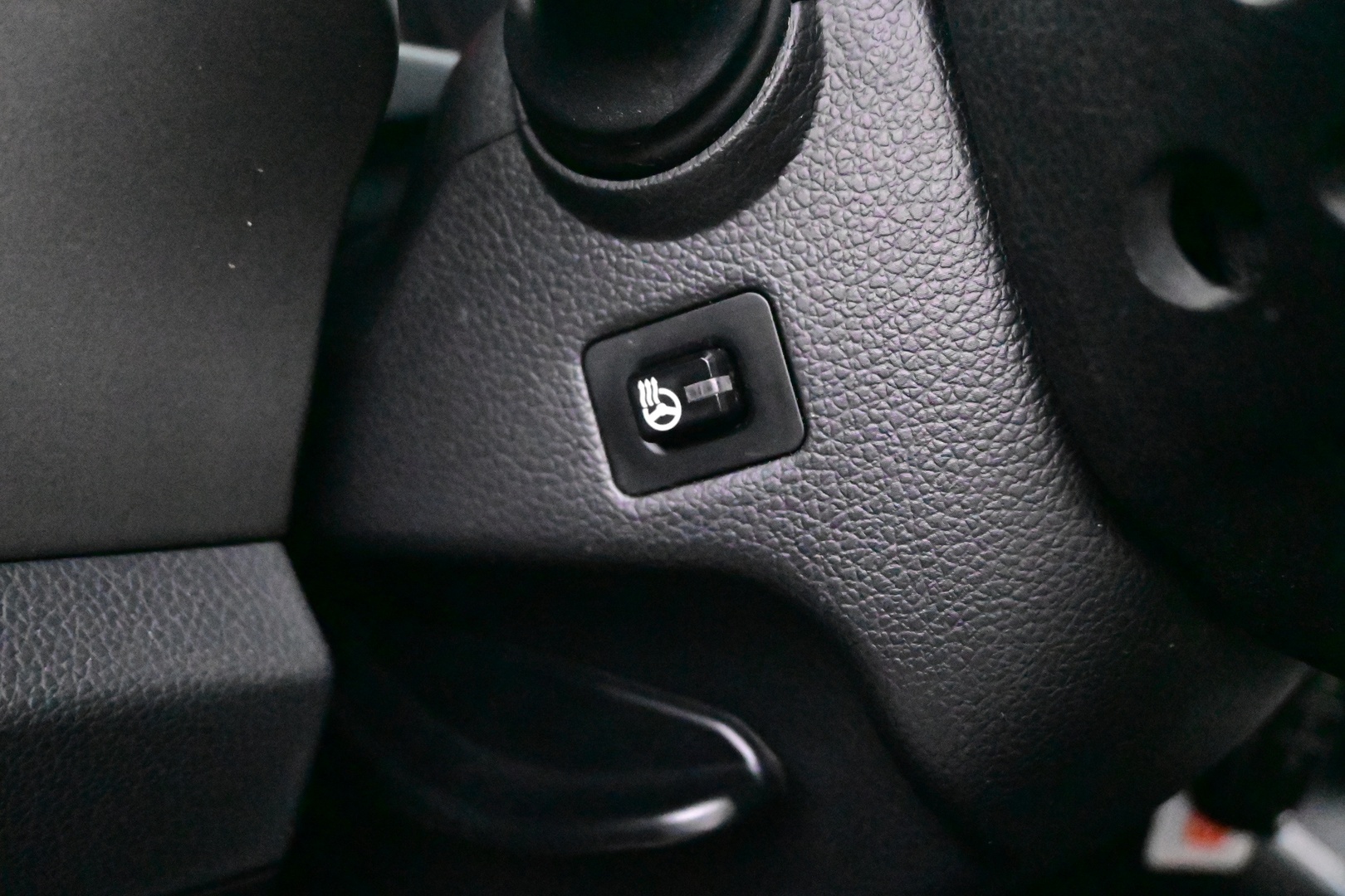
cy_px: 448
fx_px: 1401
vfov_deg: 35.5
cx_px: 672
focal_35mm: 38
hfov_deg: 51.3
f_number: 4.2
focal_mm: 25
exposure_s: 1/40
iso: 32000
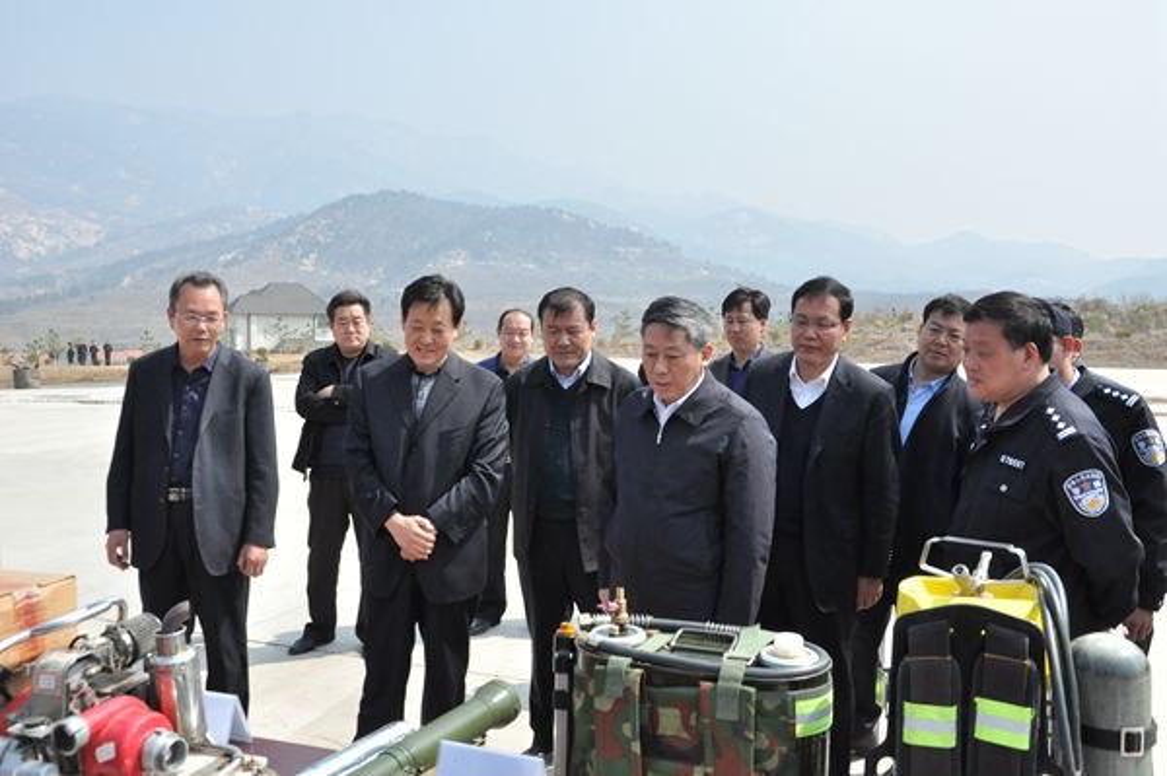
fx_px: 1069
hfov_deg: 57.3
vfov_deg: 39.9
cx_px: 584
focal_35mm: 33
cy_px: 388
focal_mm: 22
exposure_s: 1/2000
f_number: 10
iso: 1250
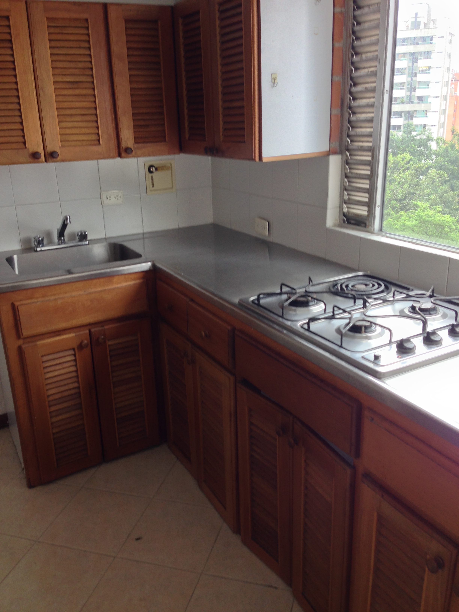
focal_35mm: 33
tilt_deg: -16.5
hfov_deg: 42.9
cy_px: 306
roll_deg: +1.4
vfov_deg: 55.4
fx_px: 583
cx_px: 230
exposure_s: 1/60
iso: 50
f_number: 2.4
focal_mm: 4.12
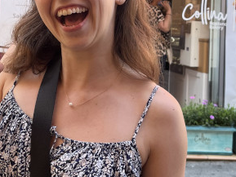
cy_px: 18
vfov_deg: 24.9
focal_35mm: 57
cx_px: 127
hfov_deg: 33.8
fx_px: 389
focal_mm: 5.1
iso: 40
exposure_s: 1/276
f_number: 1.6
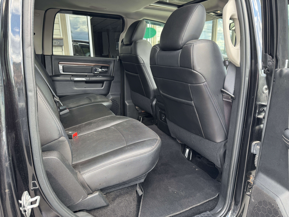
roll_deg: +0.1
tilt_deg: -16.6
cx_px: 144
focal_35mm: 24
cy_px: 108
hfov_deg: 71.6
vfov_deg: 56.8
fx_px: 200
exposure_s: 1/121
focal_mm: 6.76
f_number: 1.78
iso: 100
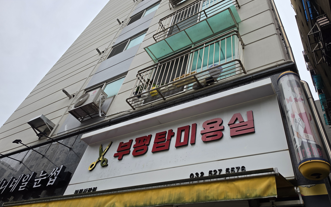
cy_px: 96
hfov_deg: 72.5
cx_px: 169
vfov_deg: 49.2
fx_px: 226
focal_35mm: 25
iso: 64
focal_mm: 6.5
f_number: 1.4
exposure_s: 1/2240
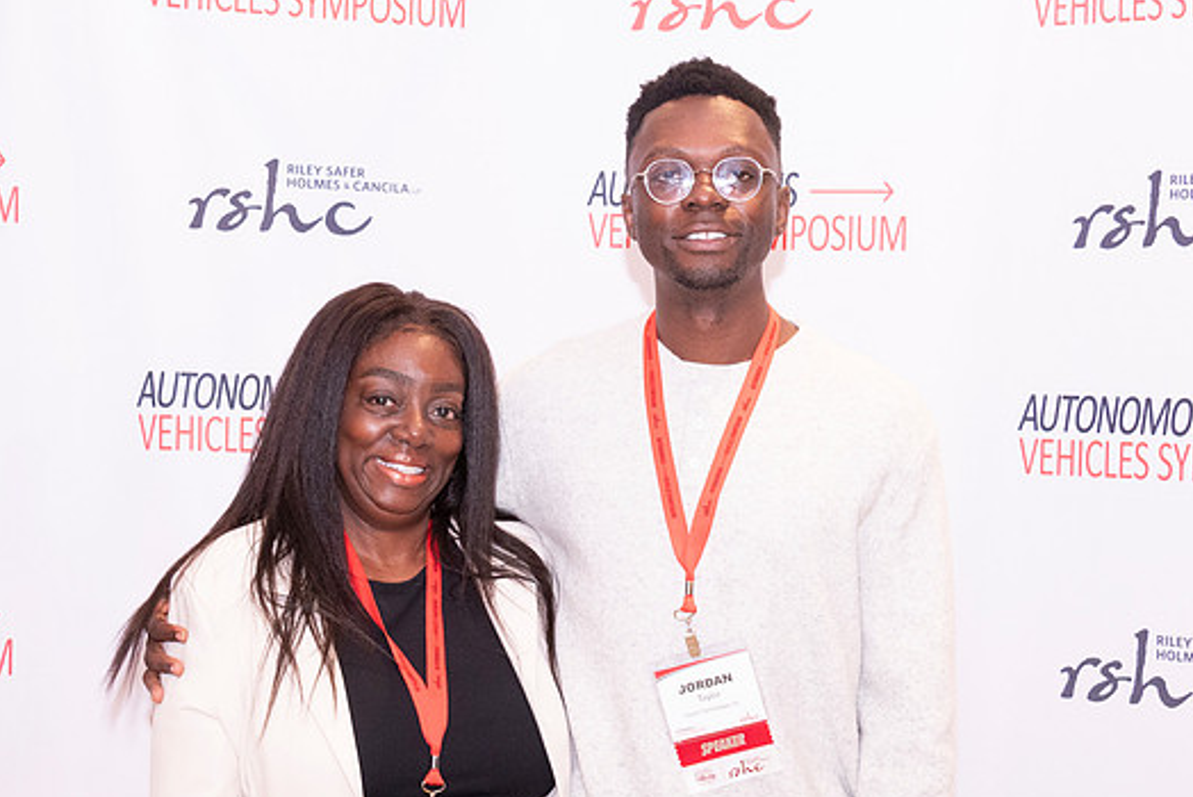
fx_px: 2420
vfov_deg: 18.7
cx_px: 567
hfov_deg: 27.7
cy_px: 432
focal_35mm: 73
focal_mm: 44
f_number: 8
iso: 2500
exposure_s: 1/80
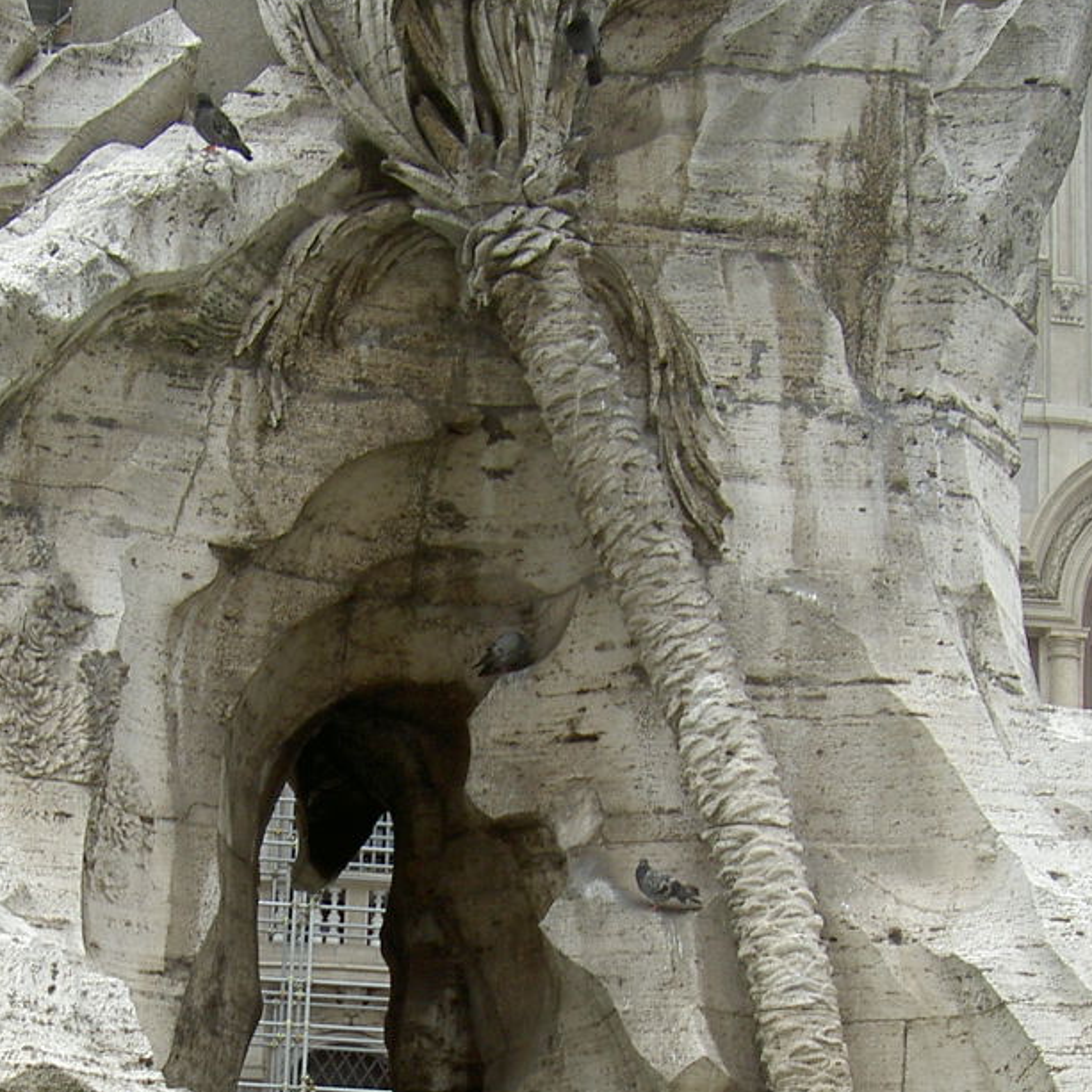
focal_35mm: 90
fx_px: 3212
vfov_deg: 18.9
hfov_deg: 19.2
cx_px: 338
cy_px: 1005
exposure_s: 1/164
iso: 100
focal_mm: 8
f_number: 4.7
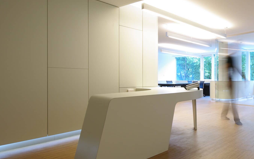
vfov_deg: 43.2
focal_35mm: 29
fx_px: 201
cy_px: 78
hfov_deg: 59.0
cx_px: 207
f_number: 8
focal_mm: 10
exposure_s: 1/1.43
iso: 100
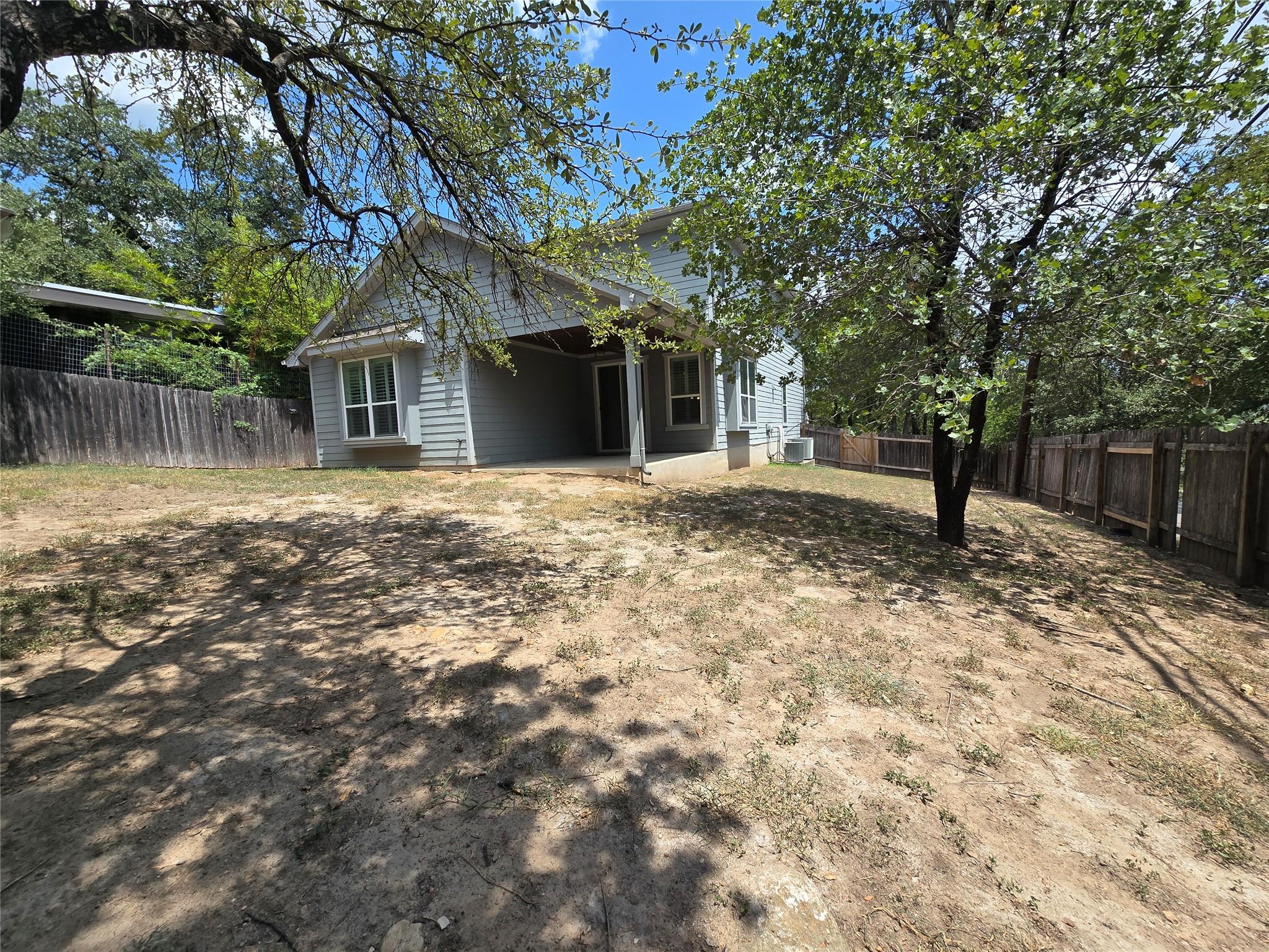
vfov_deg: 89.9
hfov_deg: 106.2
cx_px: 634
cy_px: 476
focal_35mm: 13
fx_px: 477
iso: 50
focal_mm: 2.2
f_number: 2.2
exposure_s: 1/1663
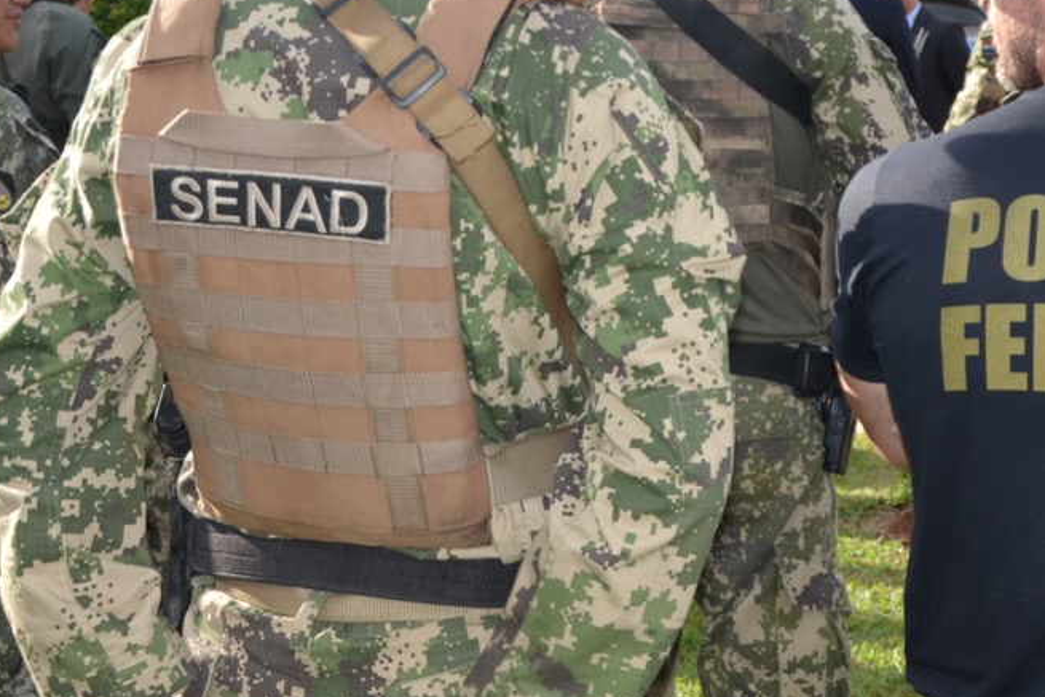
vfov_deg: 16.8
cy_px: -94
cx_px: 721
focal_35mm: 78
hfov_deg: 25.7
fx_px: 2272
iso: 100
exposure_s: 1/200
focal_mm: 21
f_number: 7.1
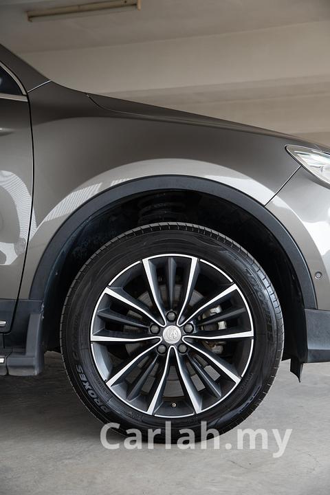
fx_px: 660
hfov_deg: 28.1
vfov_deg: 41.1
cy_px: 248
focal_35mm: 48
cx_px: 165
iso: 250
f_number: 2.8
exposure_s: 1/80
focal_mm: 32
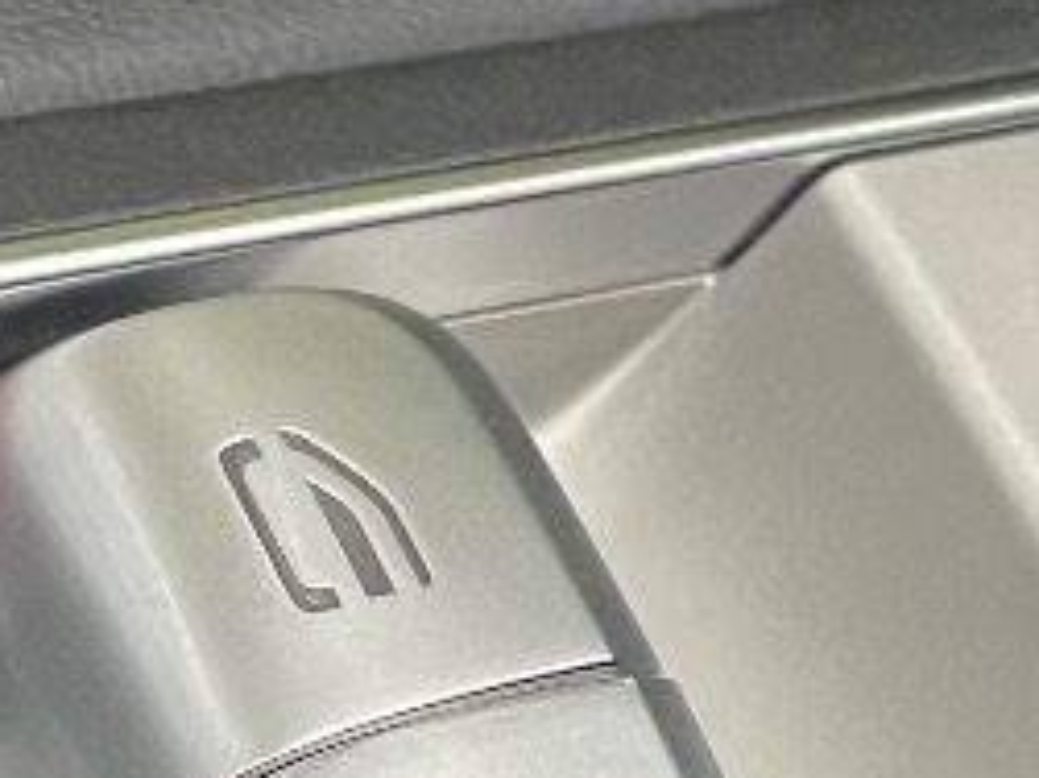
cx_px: 385
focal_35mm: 149
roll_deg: -7.6
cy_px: 956
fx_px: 4470
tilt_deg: -37.3
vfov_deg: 9.8
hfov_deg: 13.2
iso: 250
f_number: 1.6
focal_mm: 4.2
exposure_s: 1/60
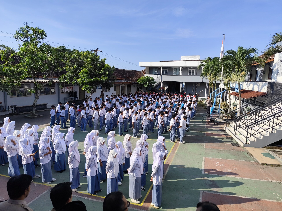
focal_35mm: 23
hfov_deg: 73.9
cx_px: 141
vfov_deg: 58.9
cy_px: 106
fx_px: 187
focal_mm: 6.14
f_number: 1.65
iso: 50
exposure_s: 1/1156
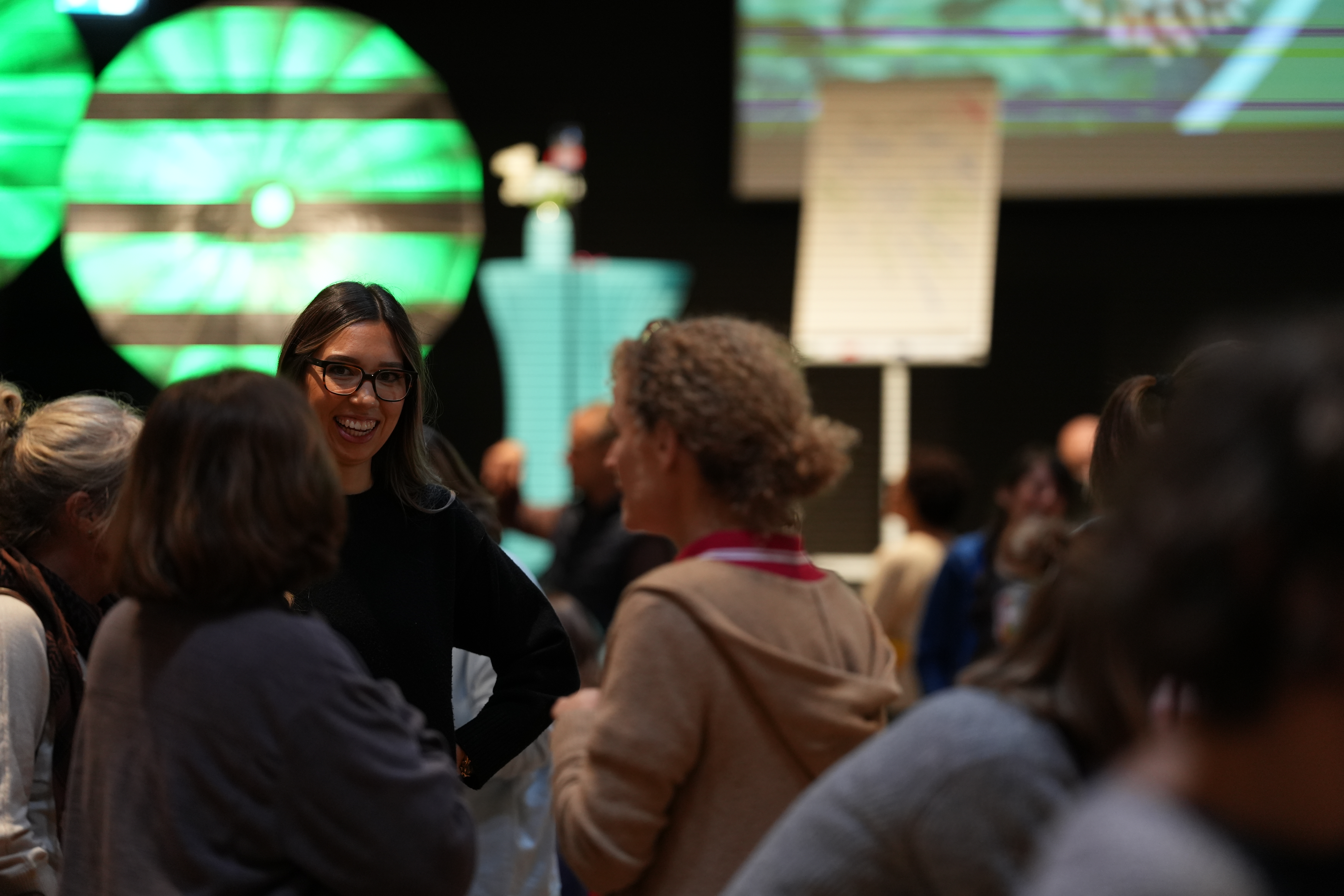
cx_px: 672
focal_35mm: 162
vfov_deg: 8.4
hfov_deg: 12.6
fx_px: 6066
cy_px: 448
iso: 2000
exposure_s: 1/200
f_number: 2.8
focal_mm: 162.5
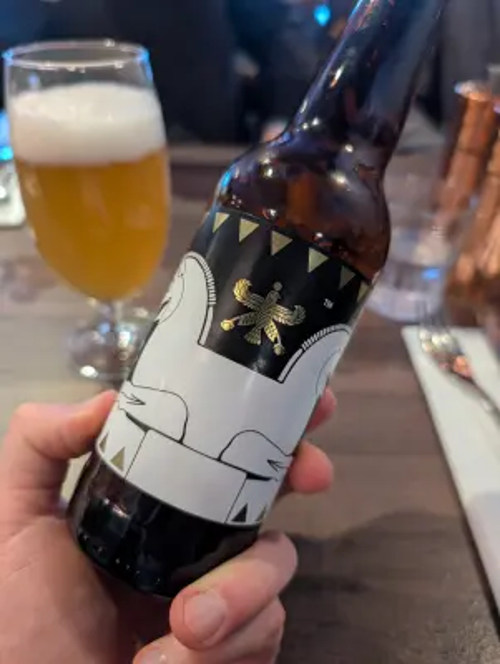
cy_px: 332
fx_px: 461
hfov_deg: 56.9
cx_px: 250
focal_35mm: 24
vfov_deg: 71.5
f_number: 1.68
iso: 809
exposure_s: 1/48
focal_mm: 6.9
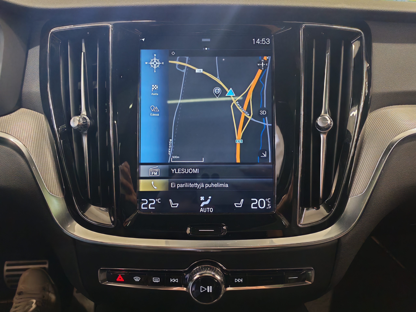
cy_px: 156
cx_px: 208
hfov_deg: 60.0
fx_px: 361
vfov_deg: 46.8
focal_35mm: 30
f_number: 1.9
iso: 2500
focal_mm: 6.12
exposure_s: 1/50
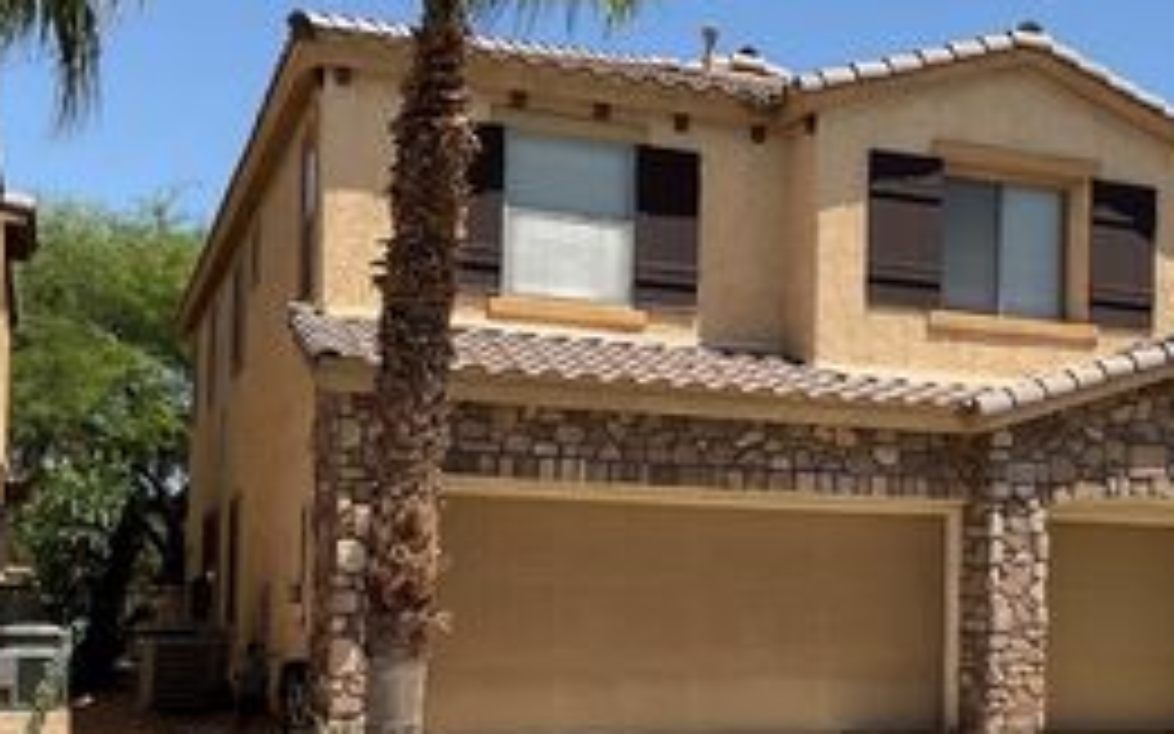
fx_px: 1887
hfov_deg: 33.6
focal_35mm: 59
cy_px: 552
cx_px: 922
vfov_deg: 21.8
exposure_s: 1/2058
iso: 16
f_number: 1.8
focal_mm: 3
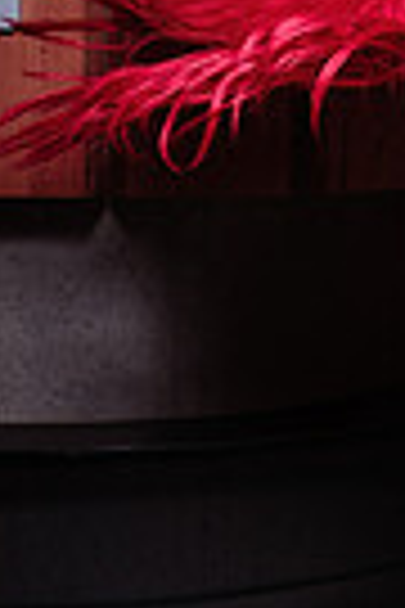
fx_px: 1940
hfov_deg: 9.8
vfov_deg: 17.8
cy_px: 306
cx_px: 1102
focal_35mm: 115
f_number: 2.8
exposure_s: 1/160
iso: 125
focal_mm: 16
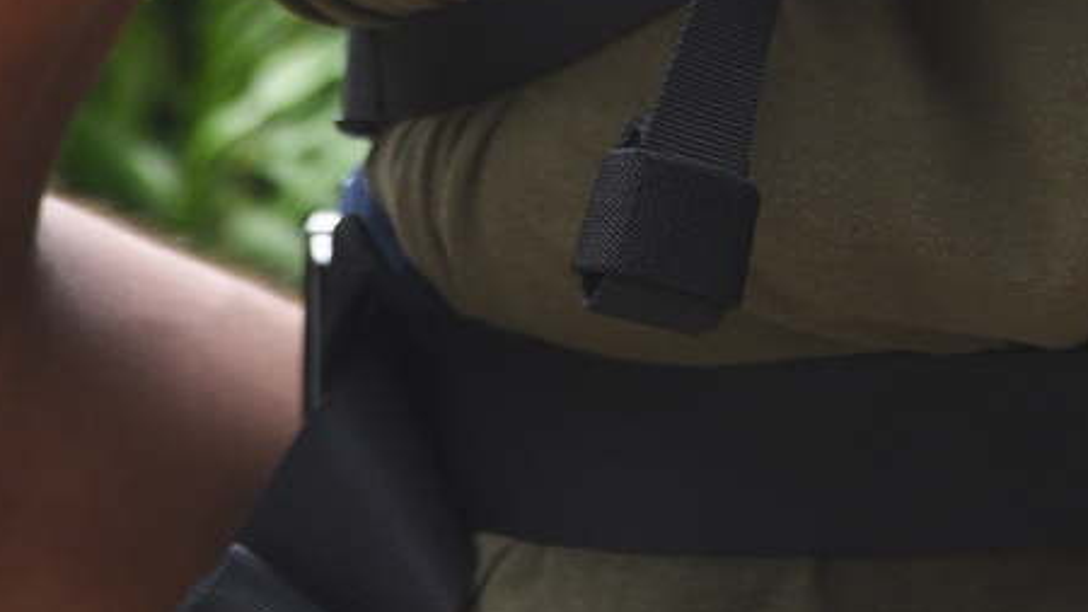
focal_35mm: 293
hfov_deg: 7.3
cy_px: -934
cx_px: 1008
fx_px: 8452
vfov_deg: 4.1
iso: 400
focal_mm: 70
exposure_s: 1/500
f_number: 2.8
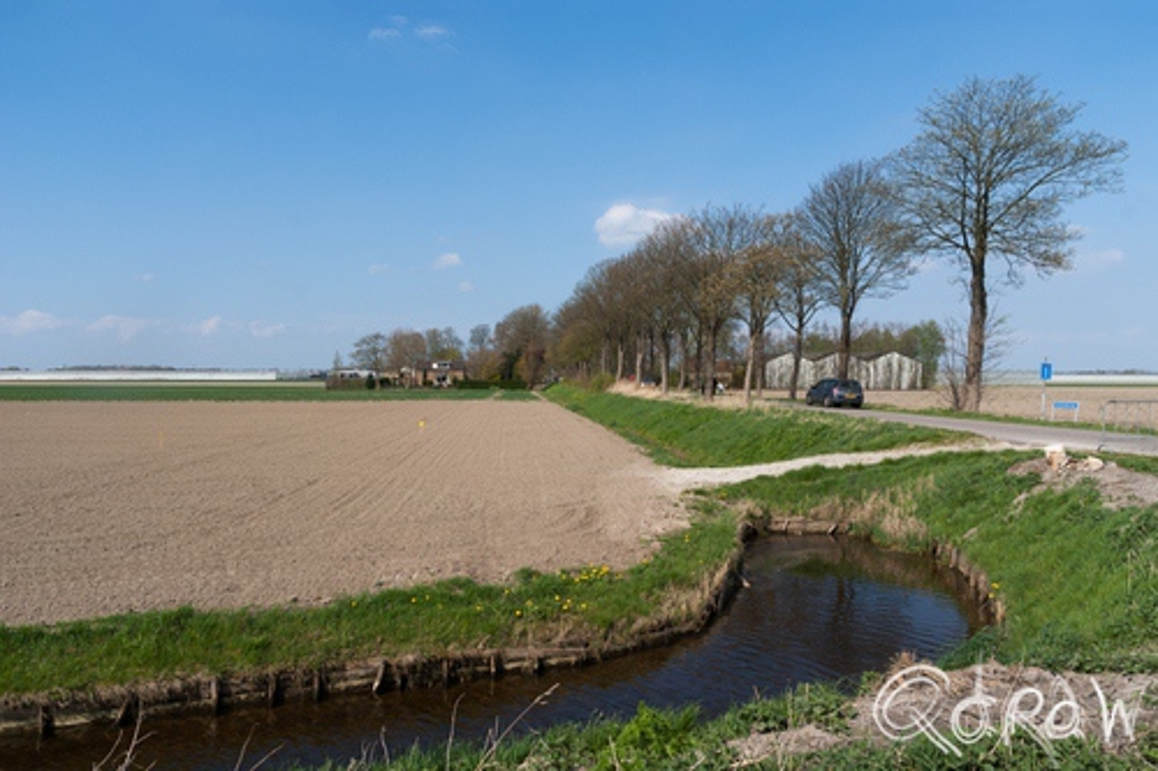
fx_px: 868
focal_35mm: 27
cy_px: 386
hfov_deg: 67.4
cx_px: 579
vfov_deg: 47.9
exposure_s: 1/200
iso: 100
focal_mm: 18
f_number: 10
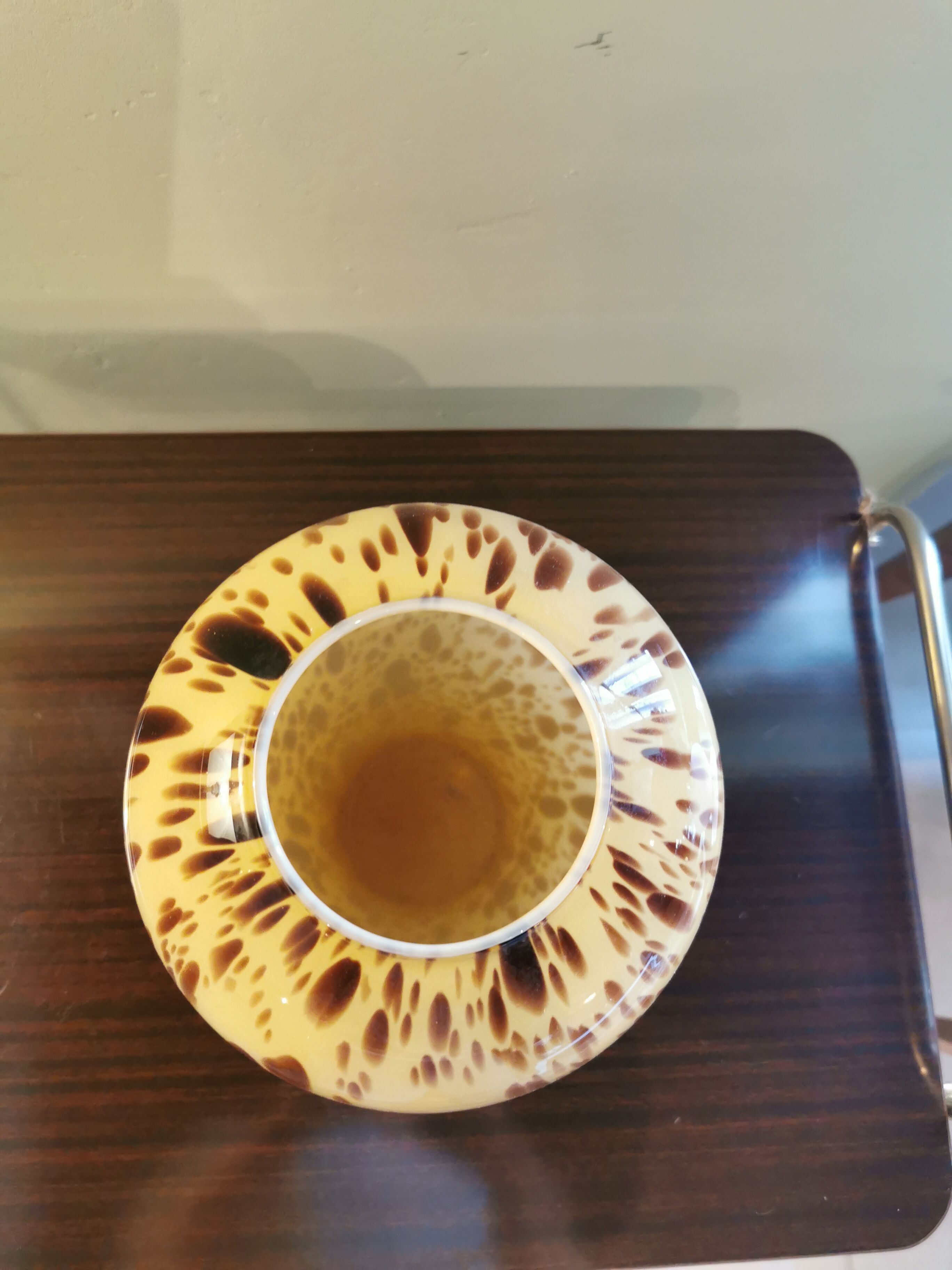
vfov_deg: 65.3
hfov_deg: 51.4
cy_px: 635
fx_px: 990
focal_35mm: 27
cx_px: 476
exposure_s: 1/50
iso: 250
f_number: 1.6
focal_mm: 5.56
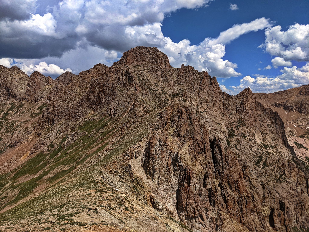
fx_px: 241
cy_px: 116
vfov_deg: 51.4
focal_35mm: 27
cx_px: 154
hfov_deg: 65.3
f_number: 1.73
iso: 73
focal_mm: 4.38
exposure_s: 1/7812
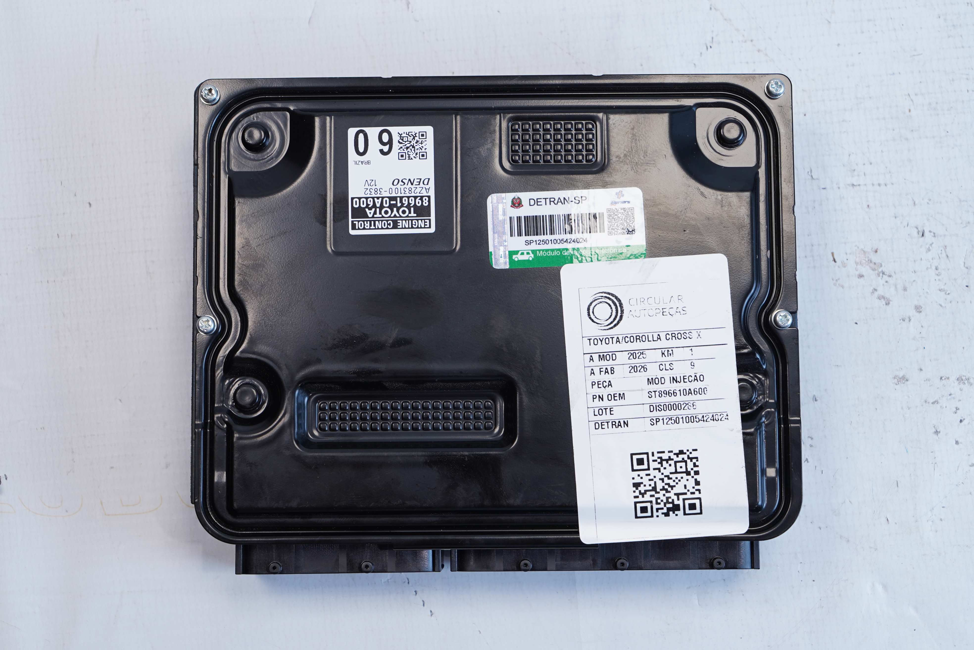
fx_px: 1650
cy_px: 325
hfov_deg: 32.9
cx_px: 487
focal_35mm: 61
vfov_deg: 22.3
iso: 125
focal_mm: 41
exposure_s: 1/20
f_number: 7.1
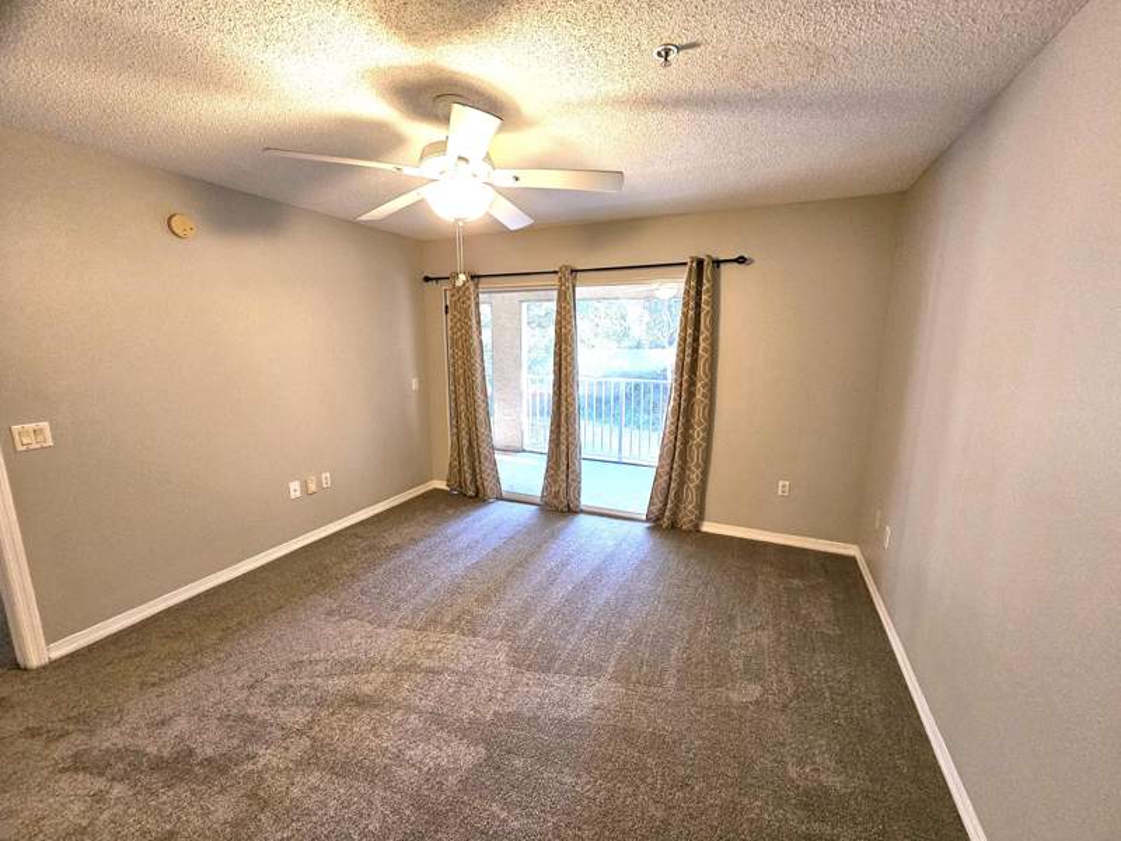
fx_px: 421
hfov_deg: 106.2
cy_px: 420
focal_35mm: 13
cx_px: 560
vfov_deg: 89.9
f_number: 2.2
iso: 320
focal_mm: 2.2
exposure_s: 1/60
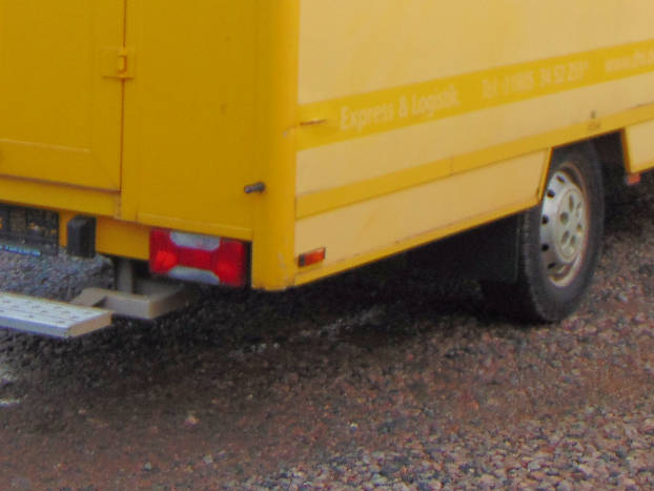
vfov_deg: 13.3
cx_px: 286
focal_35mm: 108
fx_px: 2041
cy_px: -101
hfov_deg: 18.2
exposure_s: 1/100
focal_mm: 7.6
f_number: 3.3
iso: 80
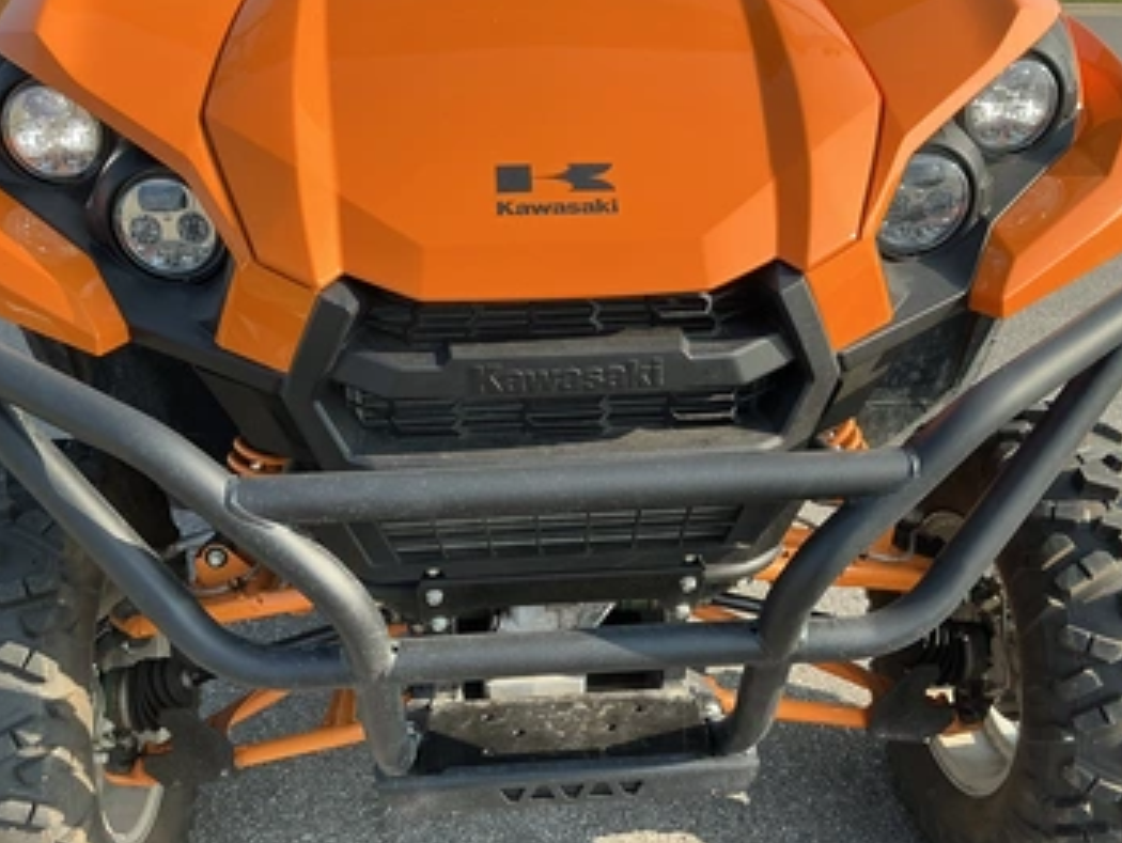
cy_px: 465
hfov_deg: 56.8
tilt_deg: -26.3
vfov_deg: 44.1
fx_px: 1038
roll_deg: +1.0
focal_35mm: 32
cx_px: 555
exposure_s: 1/529
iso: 25
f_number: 1.8
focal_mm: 3
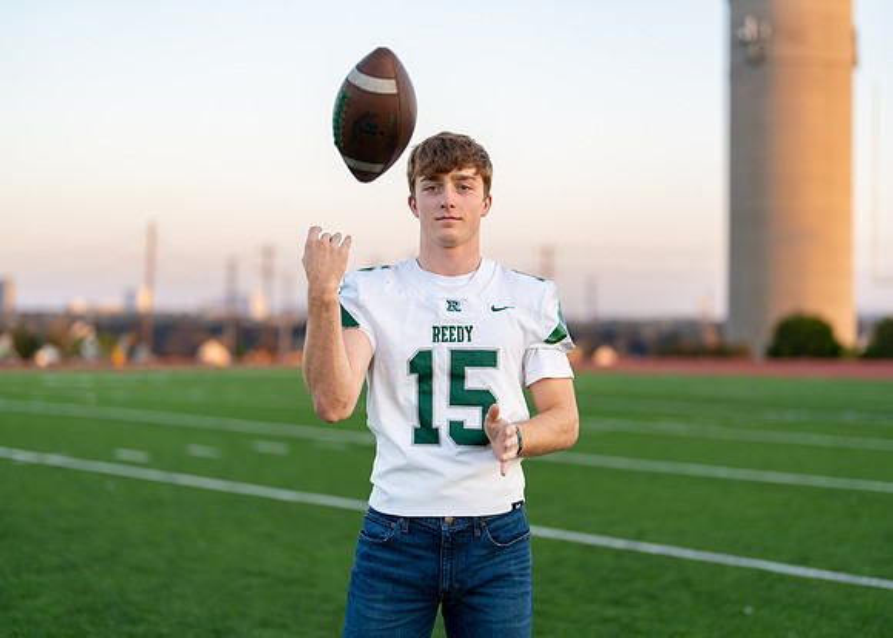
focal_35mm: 59
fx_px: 1496
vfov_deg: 24.1
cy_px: 302
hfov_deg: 33.2
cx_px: 455
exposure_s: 1/1000
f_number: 1.2
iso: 200
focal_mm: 50
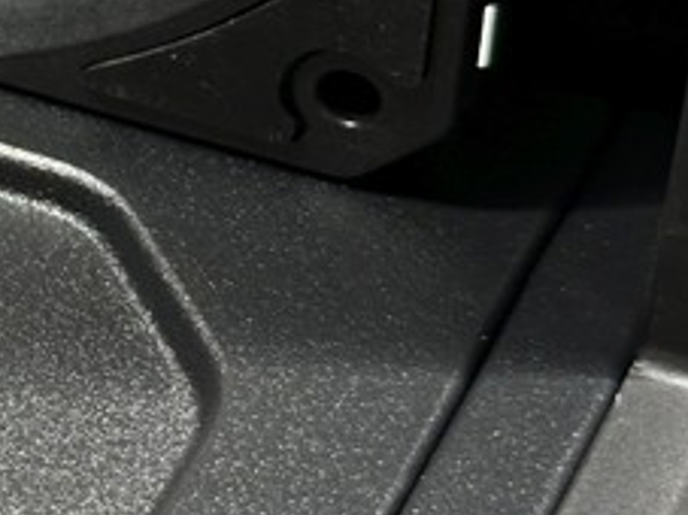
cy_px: 256
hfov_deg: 11.3
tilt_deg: -40.4
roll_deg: +4.5
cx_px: -488
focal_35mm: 165
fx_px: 3278
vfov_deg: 9.0
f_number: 1.78
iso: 160
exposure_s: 1/60
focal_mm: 6.86
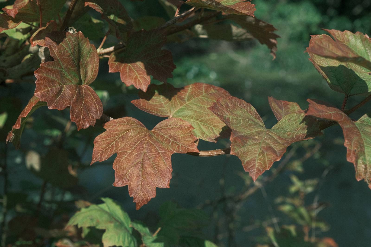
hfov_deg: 31.4
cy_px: 124
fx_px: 660
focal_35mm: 64
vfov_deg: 21.2
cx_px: 186
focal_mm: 42.9
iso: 640
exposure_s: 1/1600
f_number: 6.4
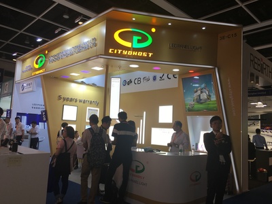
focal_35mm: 29
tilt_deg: +5.1
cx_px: 136
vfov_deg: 48.2
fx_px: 228
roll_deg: -2.9
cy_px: 102
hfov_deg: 61.7
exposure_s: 1/109
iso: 25
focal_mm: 4.15
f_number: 2.2
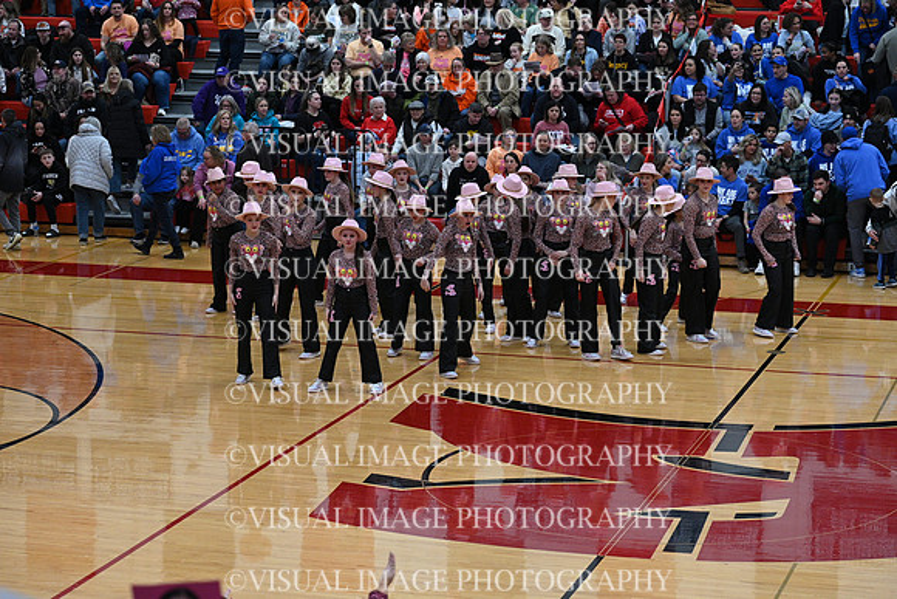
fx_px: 2368
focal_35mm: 95
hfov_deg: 21.5
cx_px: 448
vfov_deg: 14.4
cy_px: 300
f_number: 4
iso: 4000
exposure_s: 1/400
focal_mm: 95
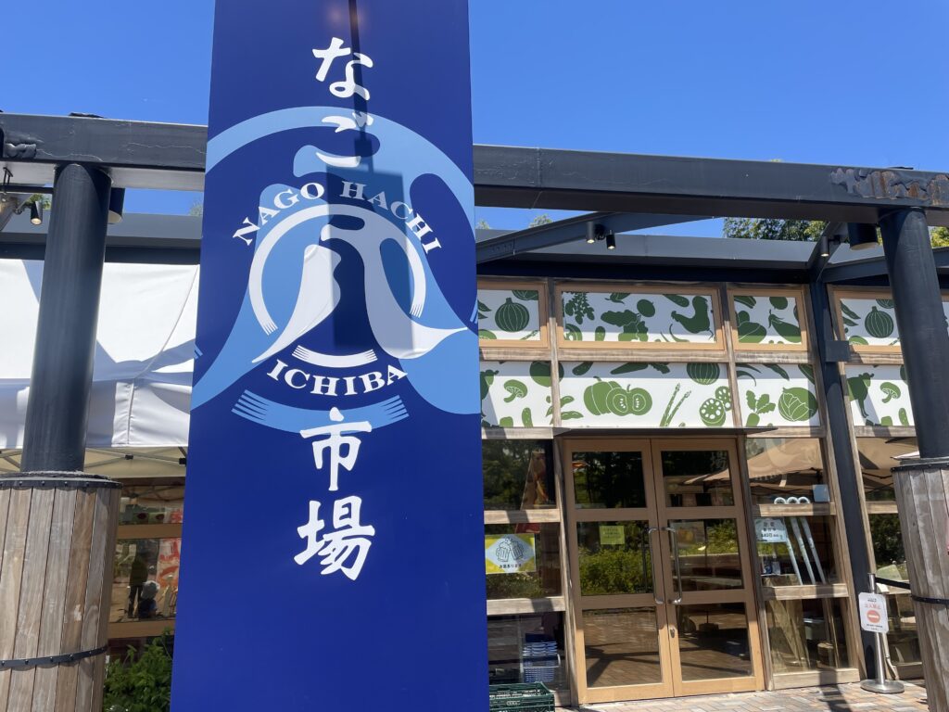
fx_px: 713
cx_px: 474
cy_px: 356
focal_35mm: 26
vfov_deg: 53.1
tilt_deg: +13.5
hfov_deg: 67.3
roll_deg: +2.2
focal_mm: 4.2
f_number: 1.6
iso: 32
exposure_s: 1/2506
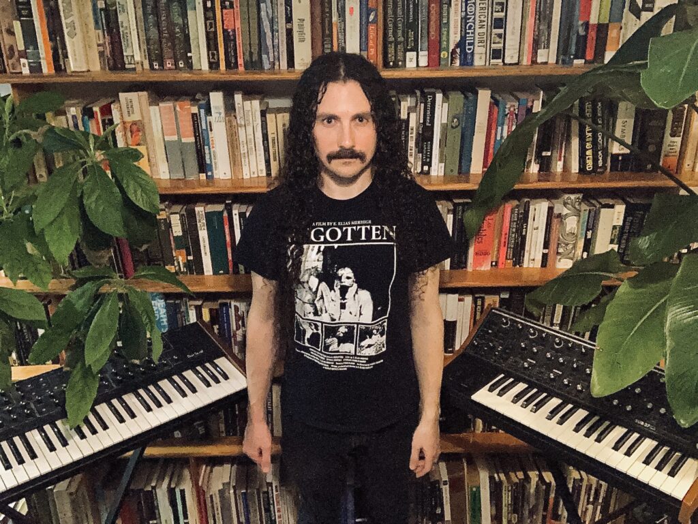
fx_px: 646
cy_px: 262
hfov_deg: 56.8
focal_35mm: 32
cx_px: 349
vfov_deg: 44.2
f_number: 2.2
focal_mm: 2.87
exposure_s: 1/15
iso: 800
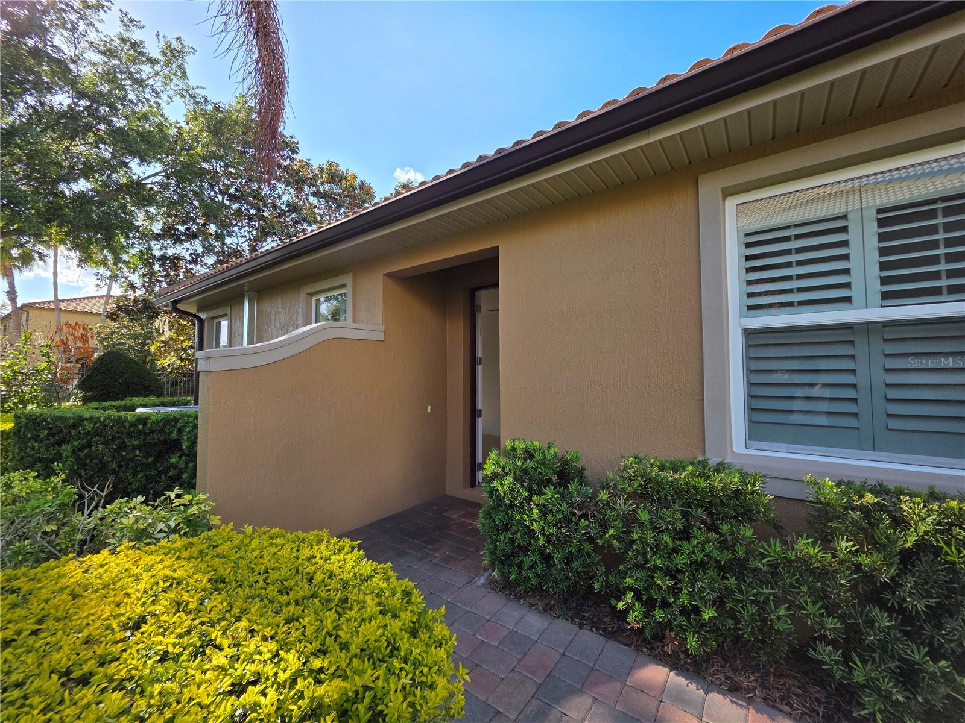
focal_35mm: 13
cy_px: 362
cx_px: 482
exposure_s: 1/628
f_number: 1.9
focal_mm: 2.2
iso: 40
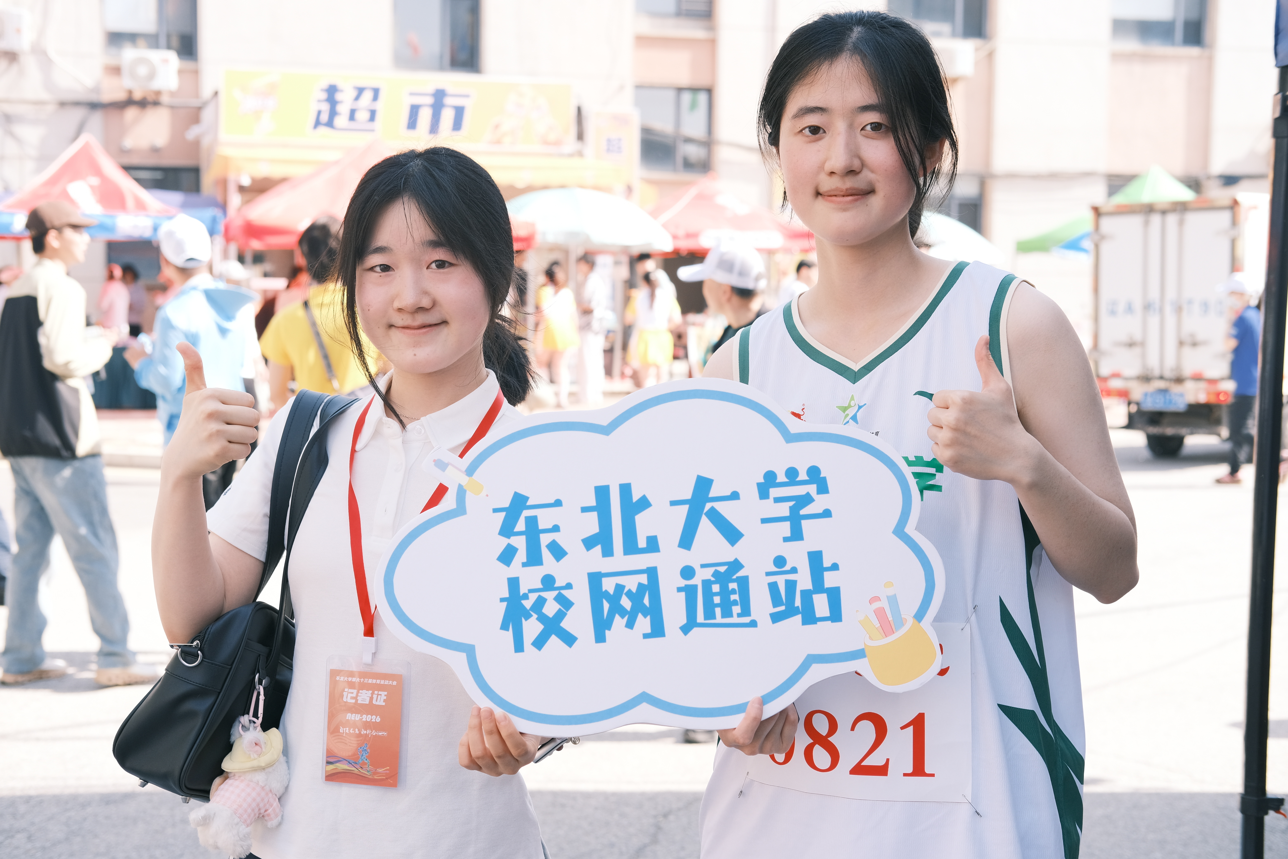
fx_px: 1896
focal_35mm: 53
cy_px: 430
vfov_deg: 25.5
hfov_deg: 37.5
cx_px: 644
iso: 320
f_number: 4
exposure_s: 1/340
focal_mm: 35
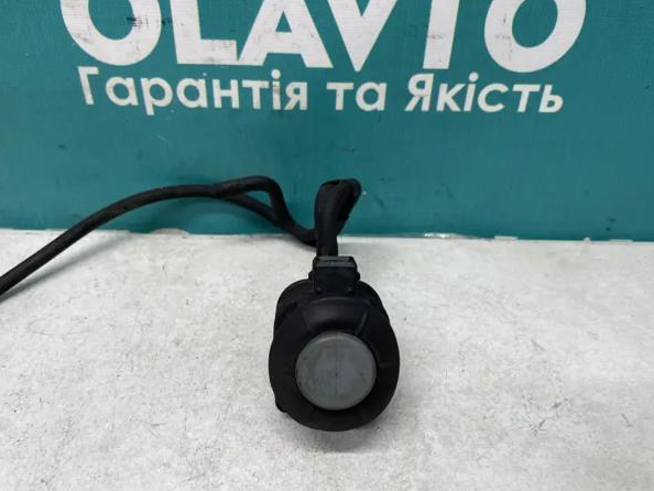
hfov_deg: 63.4
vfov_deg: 49.8
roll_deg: +0.2
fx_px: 529
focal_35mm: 28
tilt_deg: -32.2
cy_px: 237
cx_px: 318
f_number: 1.6
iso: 100
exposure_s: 1/100
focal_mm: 4.2
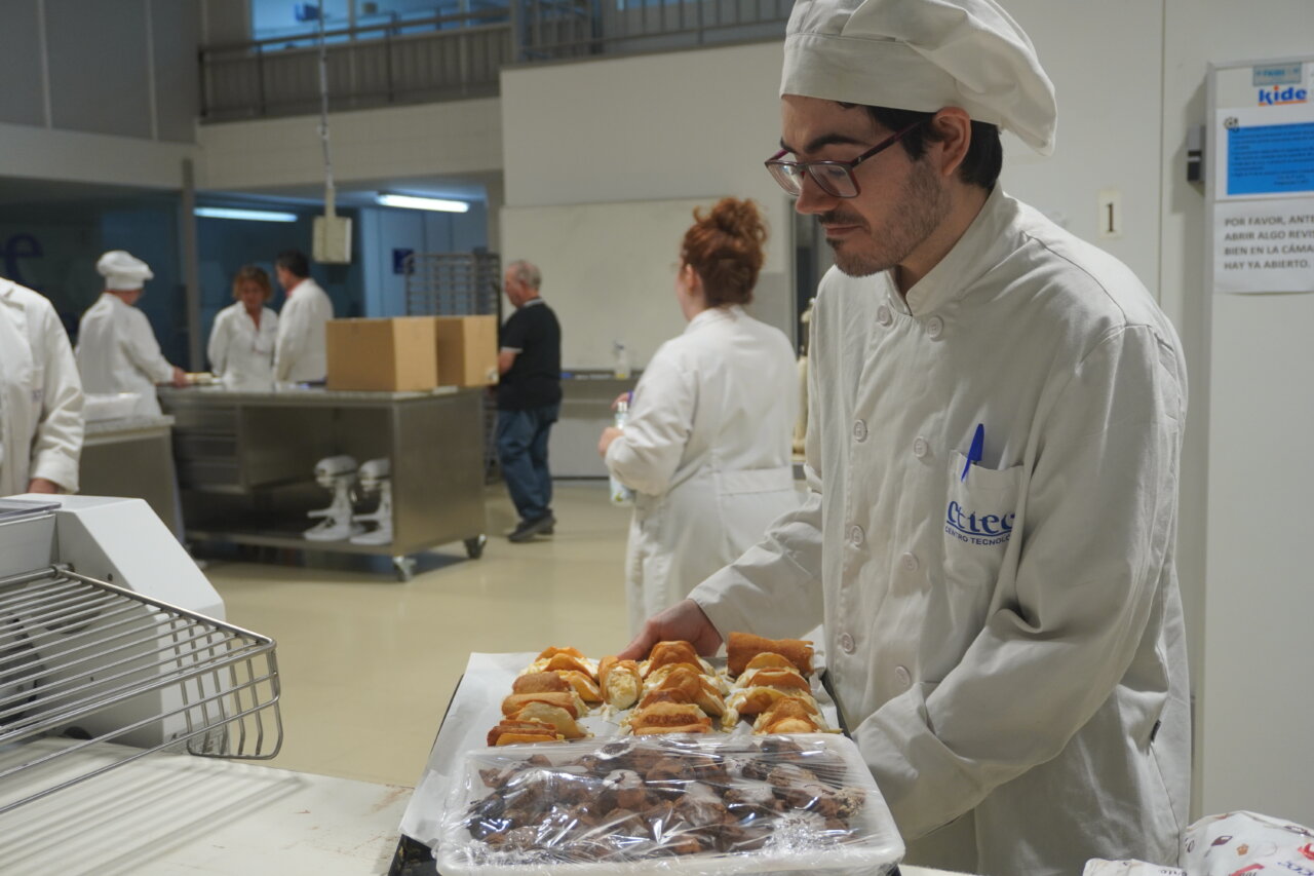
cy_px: 438
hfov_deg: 49.6
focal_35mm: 39
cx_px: 657
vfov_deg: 34.2
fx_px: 1423
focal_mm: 26
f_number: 4.5
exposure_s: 1/160
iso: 640
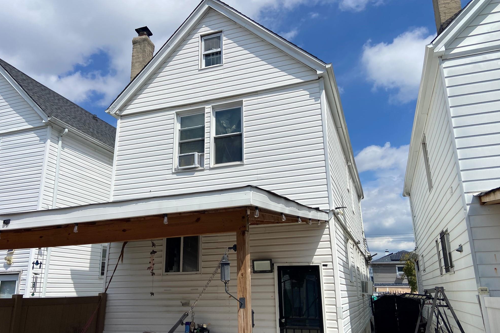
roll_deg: +0.5
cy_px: 186
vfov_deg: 46.3
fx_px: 389
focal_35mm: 28
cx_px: 243
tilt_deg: +14.9
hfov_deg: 65.5
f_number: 1.8
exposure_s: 1/6757
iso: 32
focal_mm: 4.25
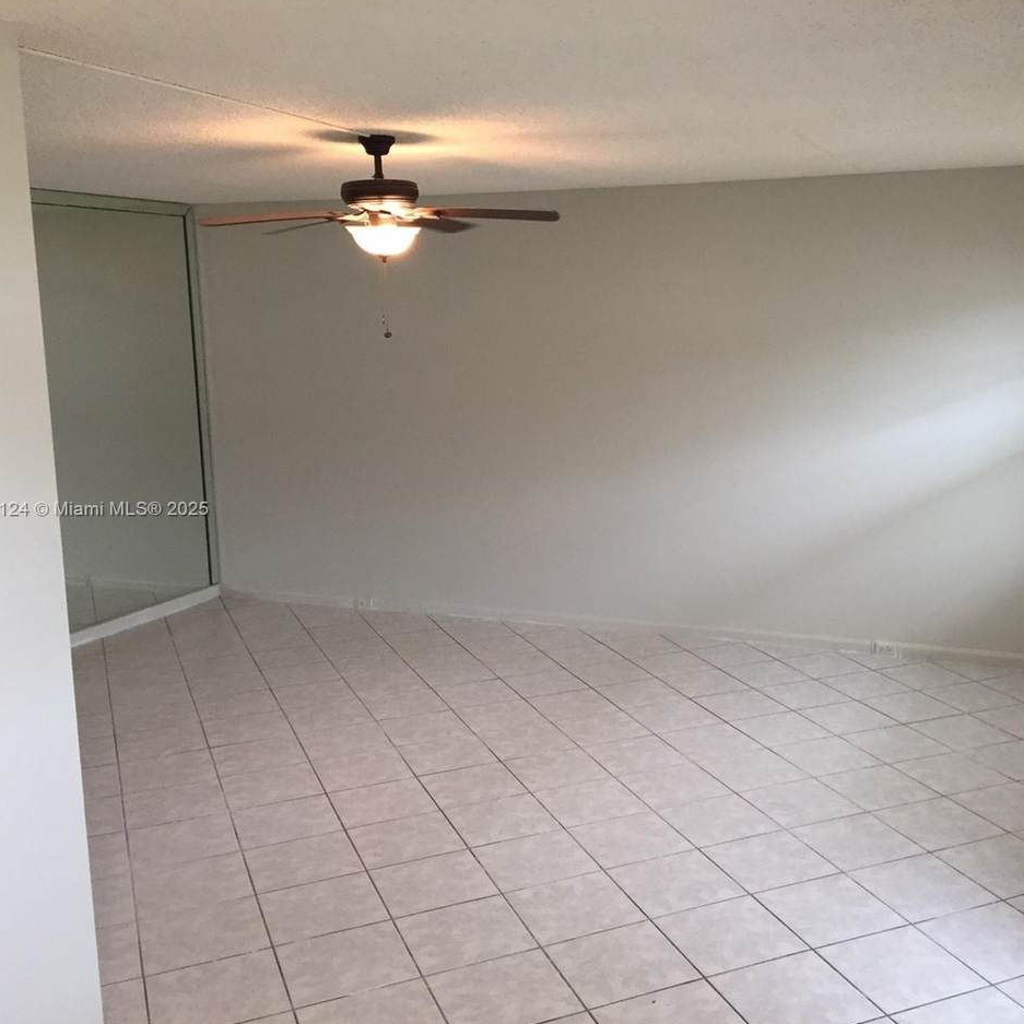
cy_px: 510
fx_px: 1171
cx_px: 628
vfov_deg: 47.2
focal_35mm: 35
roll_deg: +0.9
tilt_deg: -8.2
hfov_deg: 46.9
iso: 40
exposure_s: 1/30
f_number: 2.2
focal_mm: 4.15
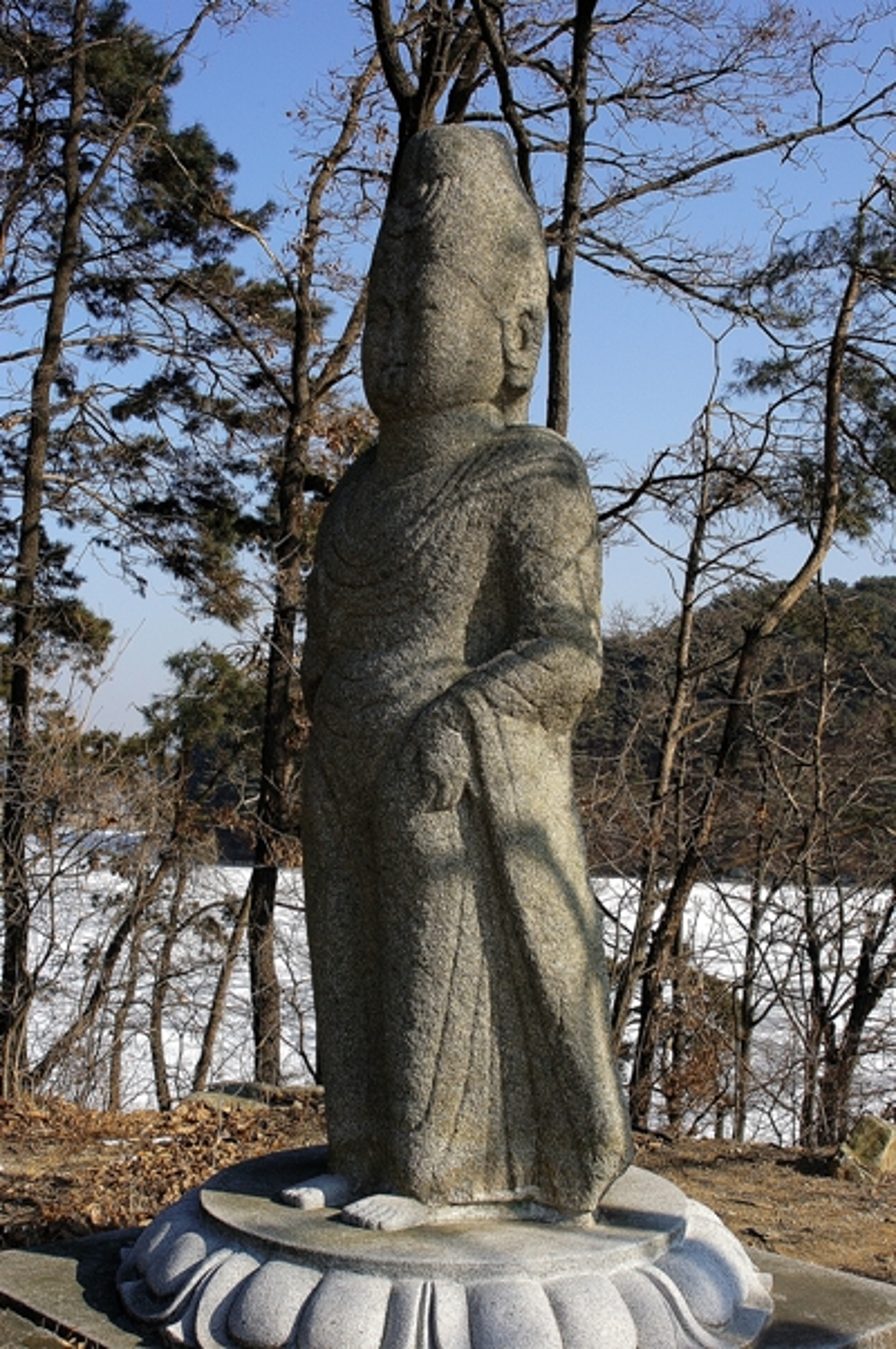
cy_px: 674
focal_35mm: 42
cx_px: 448
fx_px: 1571
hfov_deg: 31.8
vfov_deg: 46.4
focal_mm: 28
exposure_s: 1/320
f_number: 9
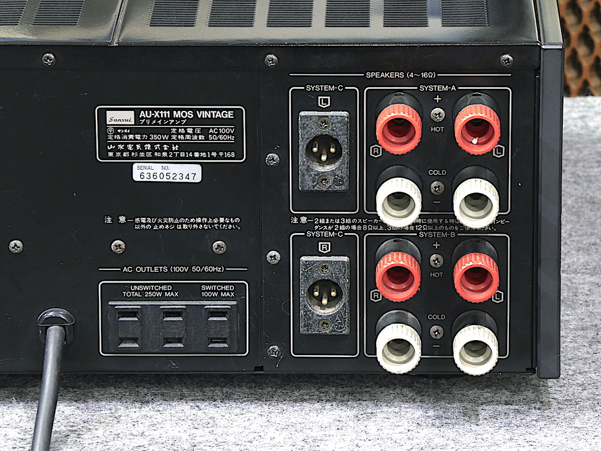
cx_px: 300
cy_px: 226
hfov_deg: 9.2
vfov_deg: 6.9
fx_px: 3715
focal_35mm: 214
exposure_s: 1/1.6
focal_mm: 38.4
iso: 200
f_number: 5.6
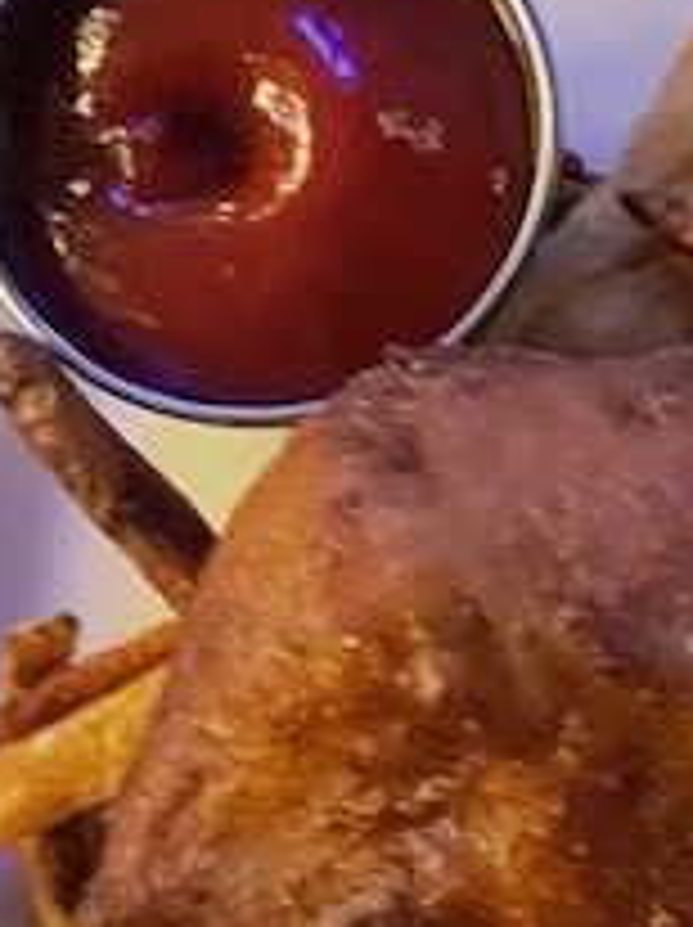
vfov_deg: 19.2
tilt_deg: -83.5
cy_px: 760
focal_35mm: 101
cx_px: 828
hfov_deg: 14.2
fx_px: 2702
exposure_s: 1/30
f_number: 1.6
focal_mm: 4.2
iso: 1000
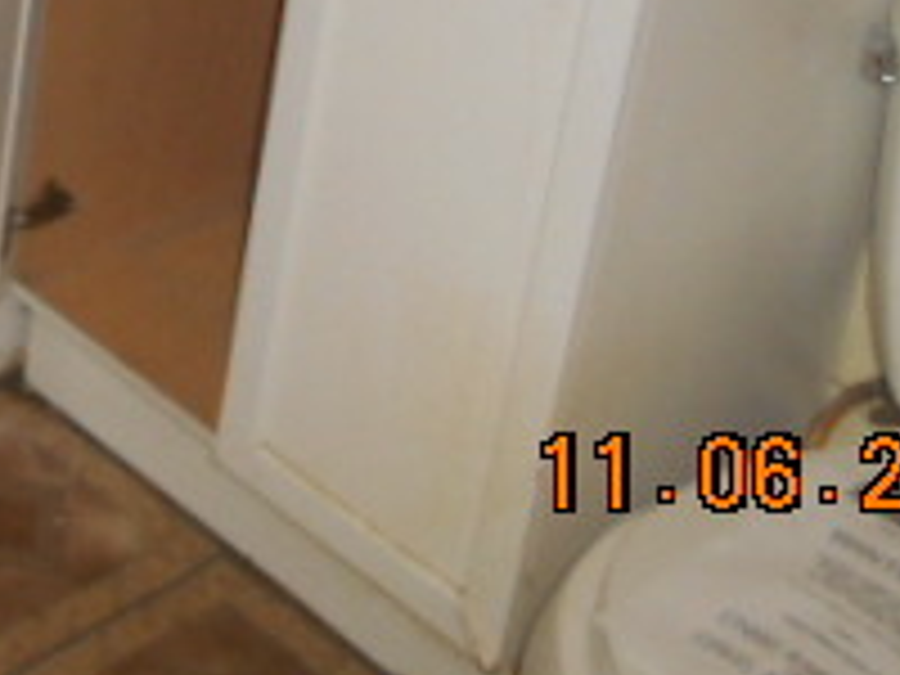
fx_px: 2158
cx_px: -198
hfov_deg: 21.7
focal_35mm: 83
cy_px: -374
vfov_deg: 16.1
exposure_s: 1/25
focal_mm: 4.7
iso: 200
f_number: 3.4
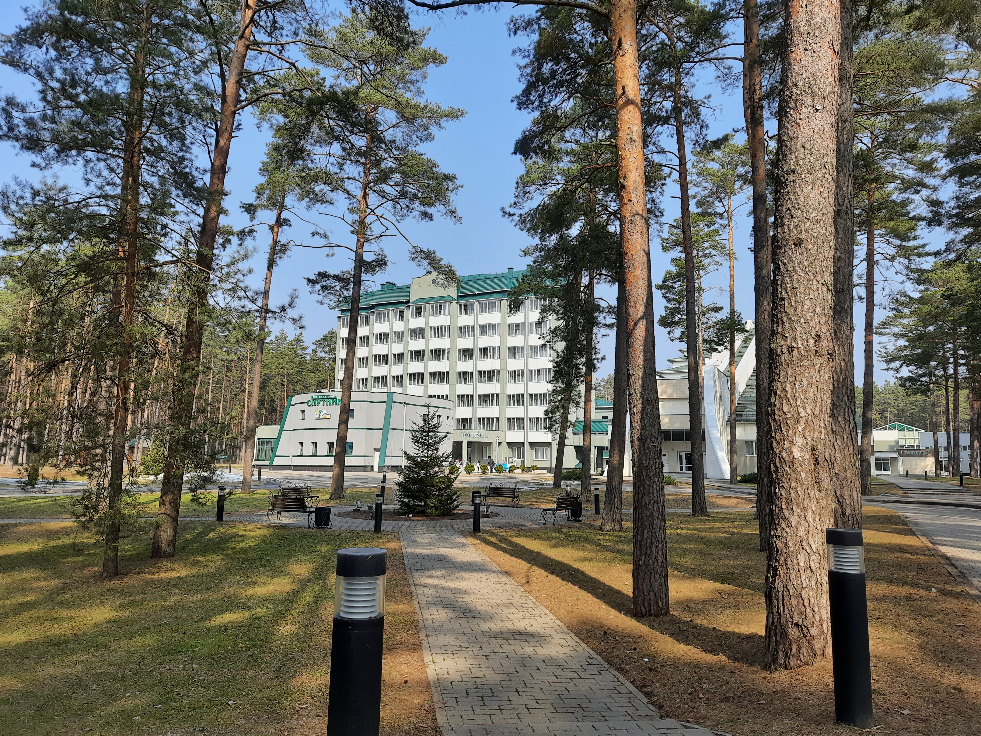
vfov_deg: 56.8
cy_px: 368
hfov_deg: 71.6
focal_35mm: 24
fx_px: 680
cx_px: 490
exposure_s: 1/491
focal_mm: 5.23
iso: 20
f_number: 1.8
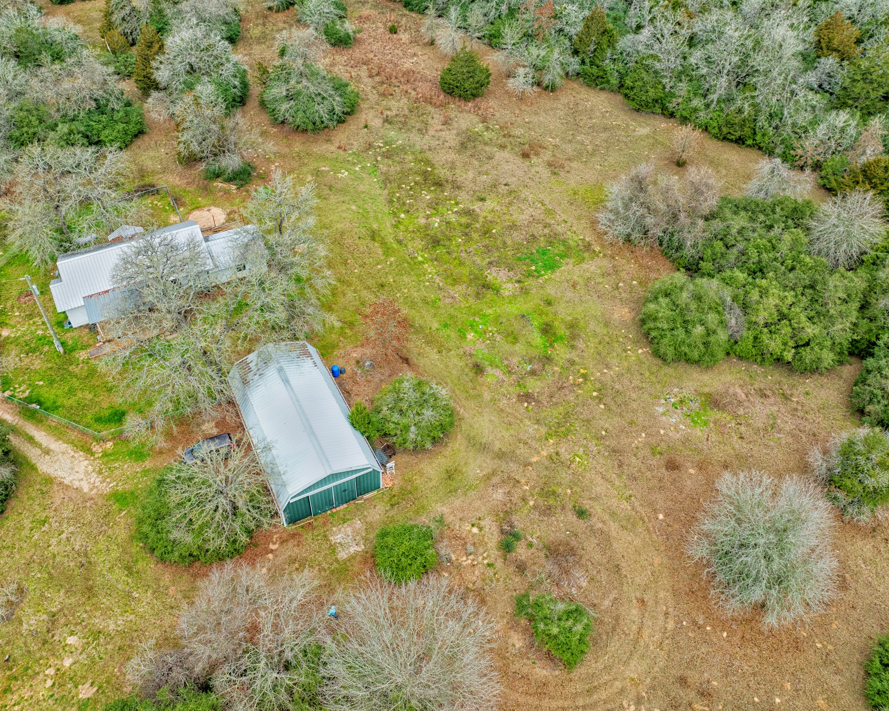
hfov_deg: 65.9
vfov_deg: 54.9
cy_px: 354
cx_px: 405
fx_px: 684
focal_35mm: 26
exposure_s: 1/800
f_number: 2.8
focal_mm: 12.29
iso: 150
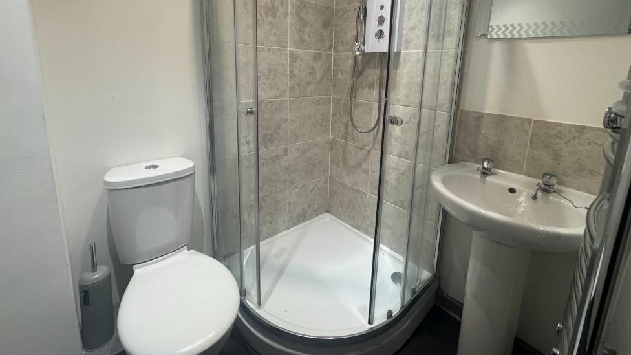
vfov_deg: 65.1
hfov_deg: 99.3
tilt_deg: -9.6
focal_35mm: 16
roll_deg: -1.8
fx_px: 268
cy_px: 115
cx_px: 325
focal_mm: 2.22
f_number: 2.2
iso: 320
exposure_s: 1/100
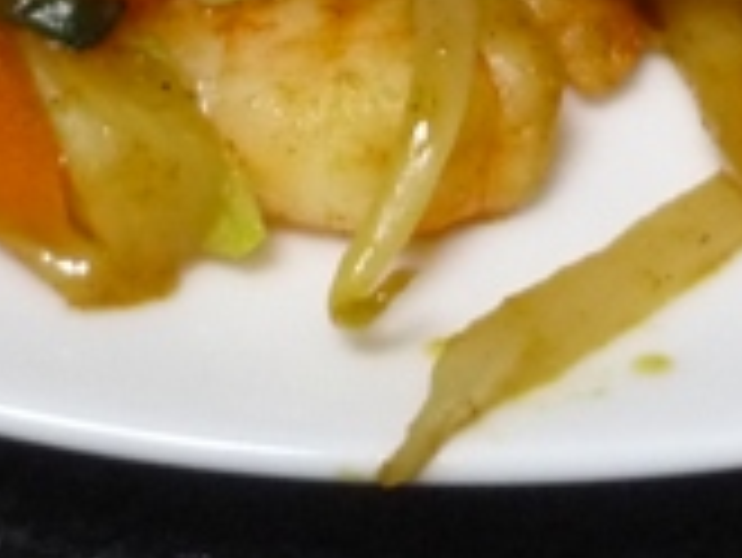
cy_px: -680
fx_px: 3432
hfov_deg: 12.3
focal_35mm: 160
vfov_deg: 8.6
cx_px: 405
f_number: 2.8
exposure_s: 1/20
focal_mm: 5.5
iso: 400
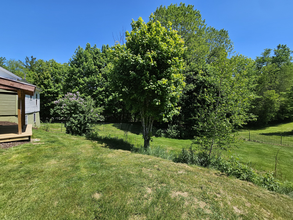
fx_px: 110
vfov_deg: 89.9
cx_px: 146
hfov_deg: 106.2
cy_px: 110
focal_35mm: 13
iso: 50
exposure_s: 1/1468
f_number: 2.2
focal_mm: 2.2
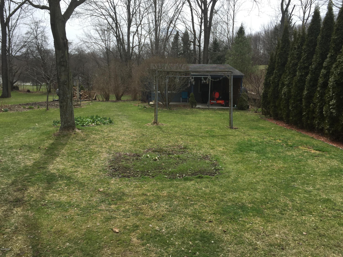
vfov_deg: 48.2
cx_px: 172
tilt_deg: -7.4
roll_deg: -1.5
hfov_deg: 61.7
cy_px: 128
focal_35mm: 29
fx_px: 287
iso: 32
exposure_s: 1/1163
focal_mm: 4.15
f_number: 2.2
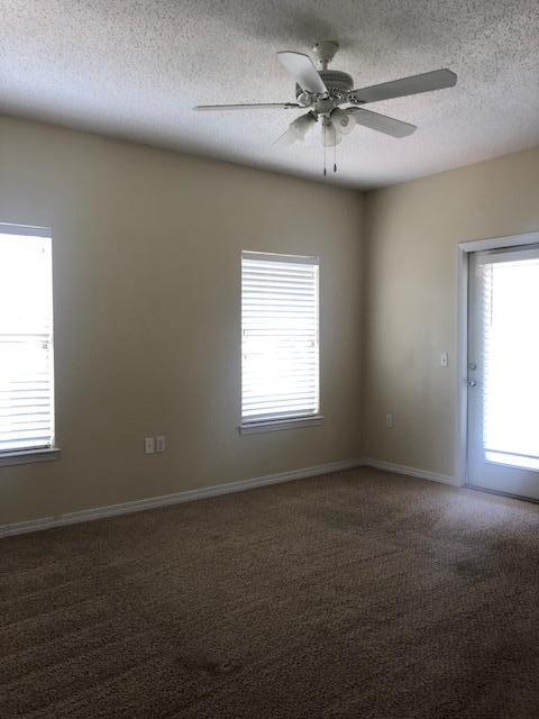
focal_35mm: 28
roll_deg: -0.2
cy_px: 360
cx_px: 270
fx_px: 581
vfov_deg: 63.4
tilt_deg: -0.3
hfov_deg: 49.7
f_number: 1.8
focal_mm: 4
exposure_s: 1/30
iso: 25
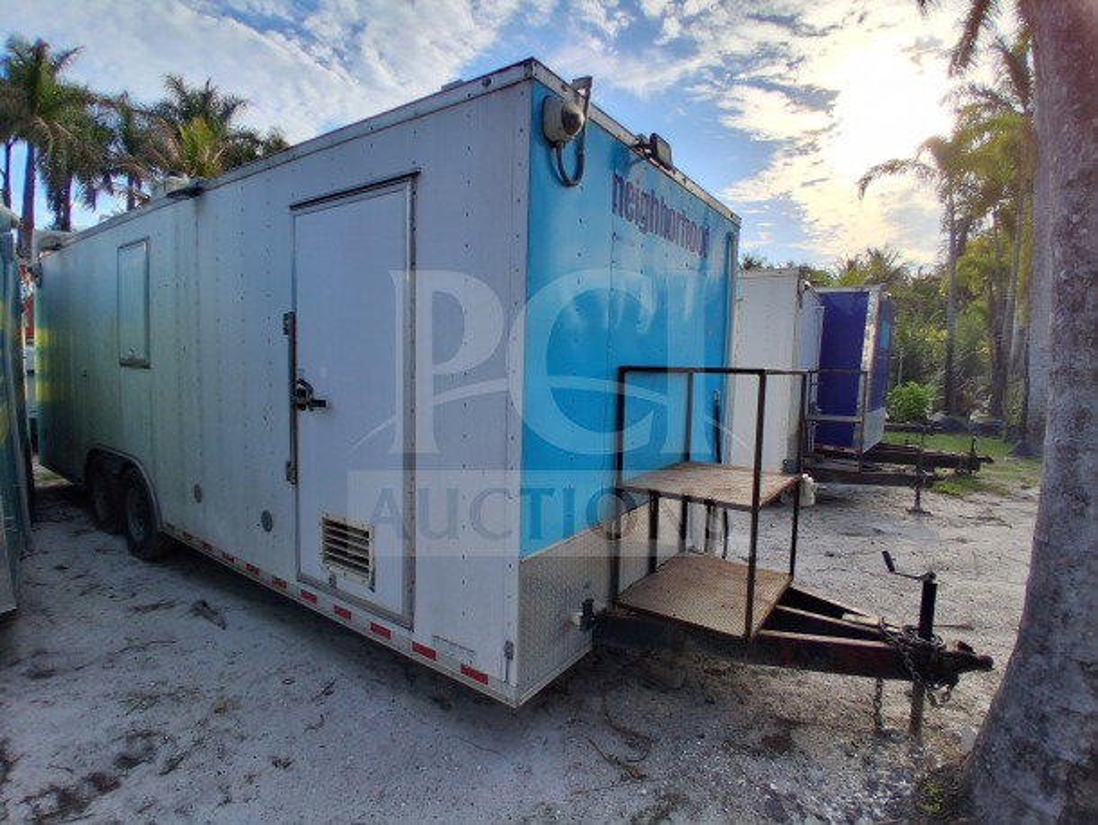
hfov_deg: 91.0
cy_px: 412
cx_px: 549
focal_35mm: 17
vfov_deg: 74.8
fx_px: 539
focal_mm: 1.4
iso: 50
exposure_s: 1/838
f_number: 2.2
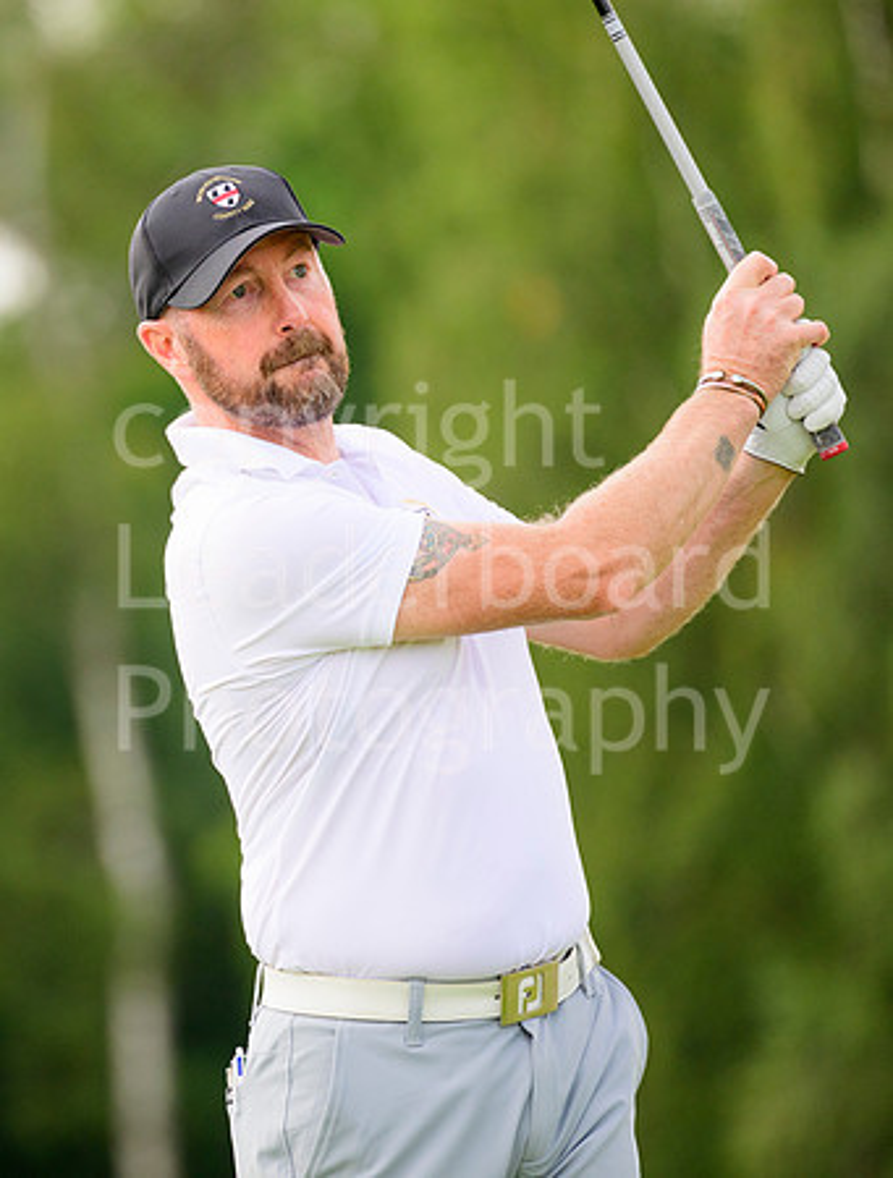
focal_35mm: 575
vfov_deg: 3.4
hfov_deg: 2.6
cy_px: 589
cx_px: 179
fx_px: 19642
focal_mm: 400
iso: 800
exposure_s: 1/1250
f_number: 5.6
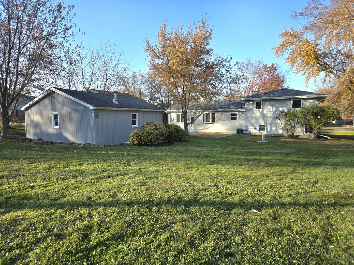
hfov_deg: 73.9
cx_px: 177
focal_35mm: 23
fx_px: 235
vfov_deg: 58.9
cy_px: 132
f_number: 1.7
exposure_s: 1/2000
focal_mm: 6.3
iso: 80
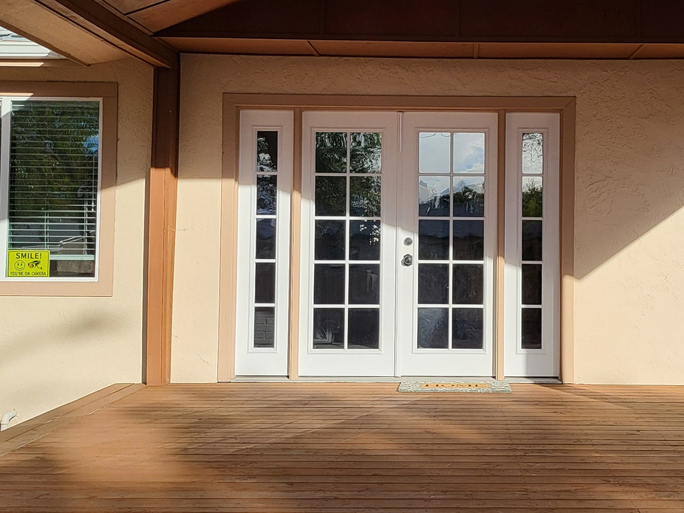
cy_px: 213
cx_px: 459
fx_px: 1067
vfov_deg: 27.0
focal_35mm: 54
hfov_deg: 35.2
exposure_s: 1/2234
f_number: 1.8
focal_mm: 5
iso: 40
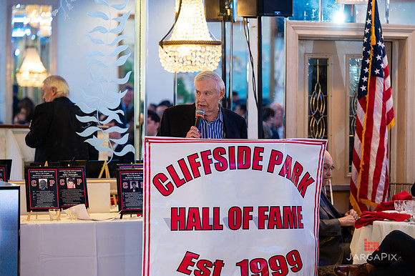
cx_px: 208
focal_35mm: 124
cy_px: 138
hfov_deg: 16.5
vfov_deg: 11.0
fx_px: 1431
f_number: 3.2
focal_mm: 120
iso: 1250
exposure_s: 1/125
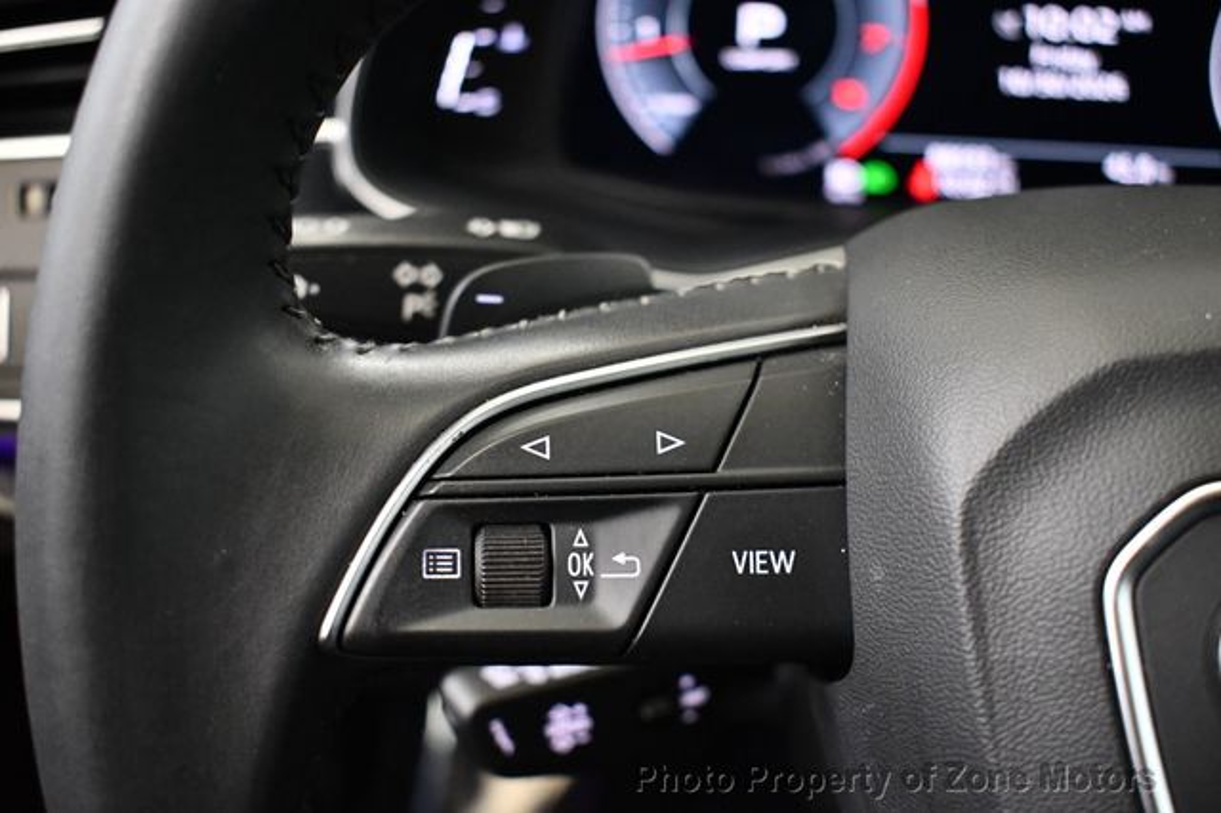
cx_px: 610
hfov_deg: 46.4
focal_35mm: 42
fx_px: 1424
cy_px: 406
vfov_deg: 31.9
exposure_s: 1/60
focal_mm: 28
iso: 4500
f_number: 4.2
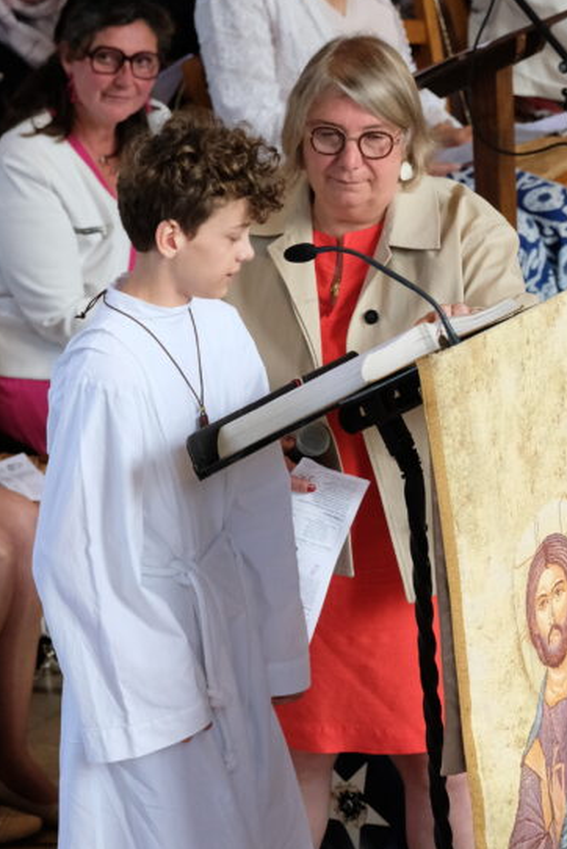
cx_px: 406
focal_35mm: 310
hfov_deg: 4.4
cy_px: 367
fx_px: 7314
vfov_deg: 6.6
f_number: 5
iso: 2500
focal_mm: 109.5
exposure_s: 1/160
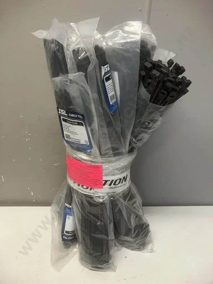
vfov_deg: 63.4
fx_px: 230
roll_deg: -2.4
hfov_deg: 49.7
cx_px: 106
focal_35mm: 28
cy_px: 142
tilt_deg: -19.2
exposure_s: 1/50
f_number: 1.8
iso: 100
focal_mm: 3.99
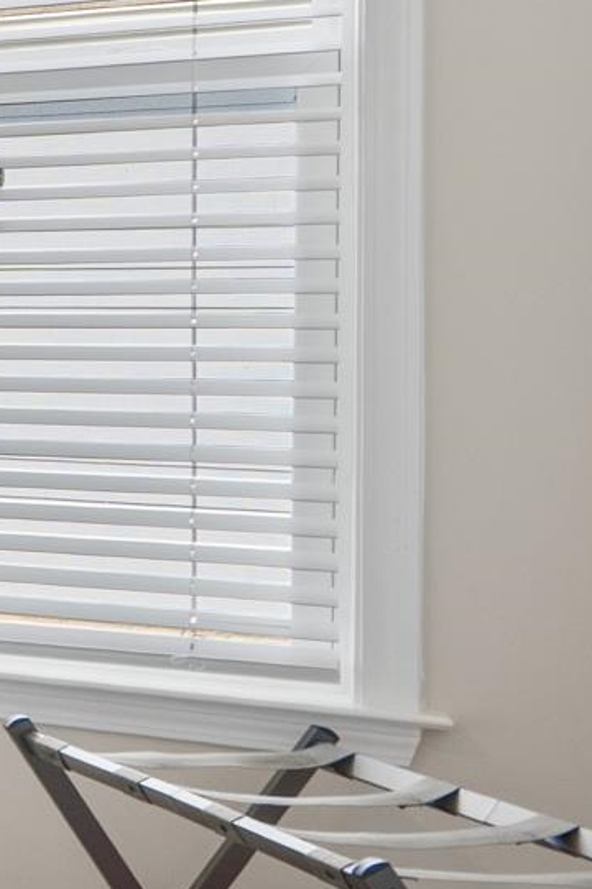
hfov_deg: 10.5
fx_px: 1828
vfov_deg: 27.1
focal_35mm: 74
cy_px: 267
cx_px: -1307
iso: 800
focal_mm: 16
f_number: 8
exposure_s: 1/15
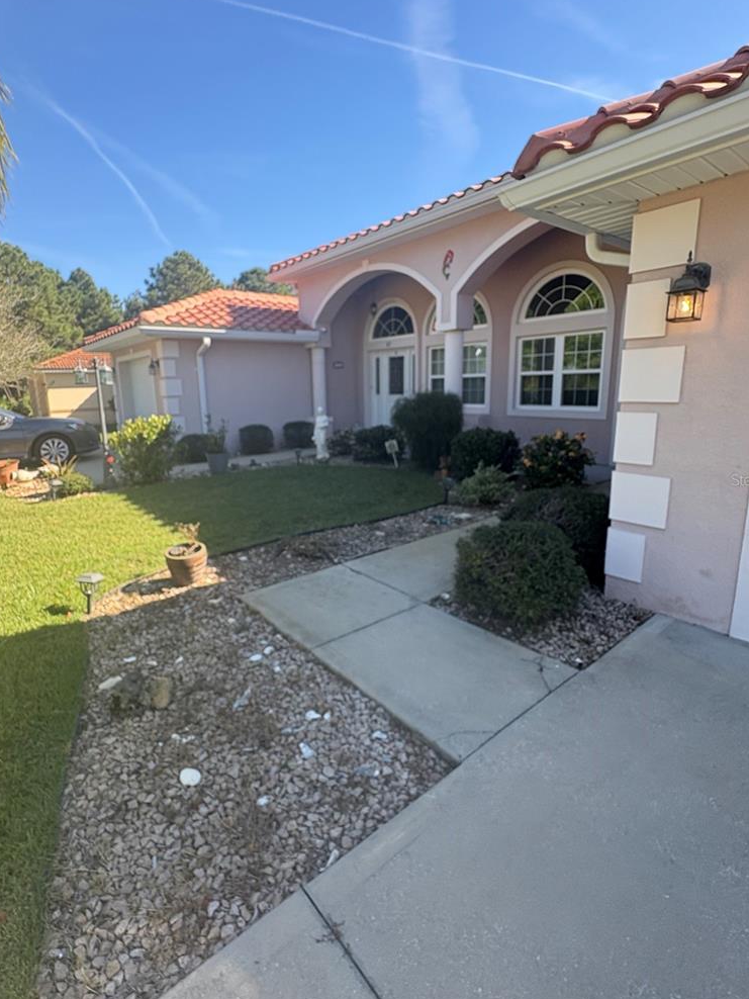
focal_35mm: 17
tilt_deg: -7.2
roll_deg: +0.8
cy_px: 479
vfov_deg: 91.0
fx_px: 490
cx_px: 348
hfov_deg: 74.6
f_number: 2.2
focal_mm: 2.22
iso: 64
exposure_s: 1/357
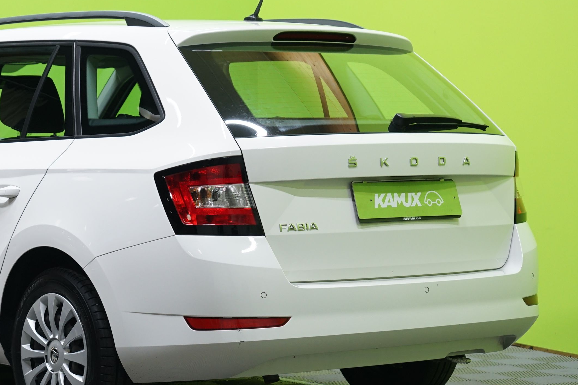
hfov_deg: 18.5
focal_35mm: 110
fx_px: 1766
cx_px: 135
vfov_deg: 12.5
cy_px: 202
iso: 640
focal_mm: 59
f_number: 5
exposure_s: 1/20
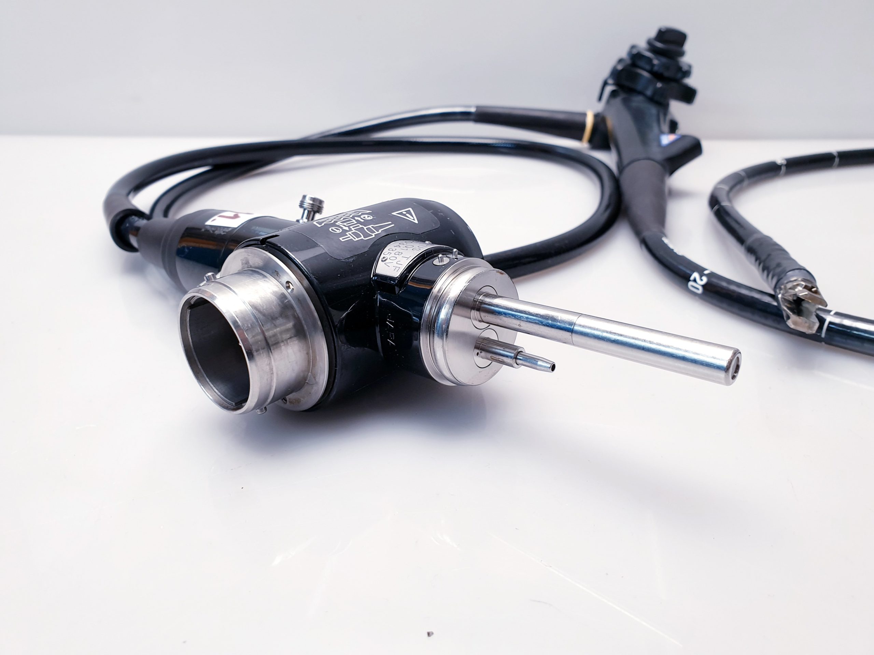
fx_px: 656
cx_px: 437
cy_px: 328
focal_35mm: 26
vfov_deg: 53.1
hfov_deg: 67.3
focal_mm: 4.3
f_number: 2.4
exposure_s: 1/50
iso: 80
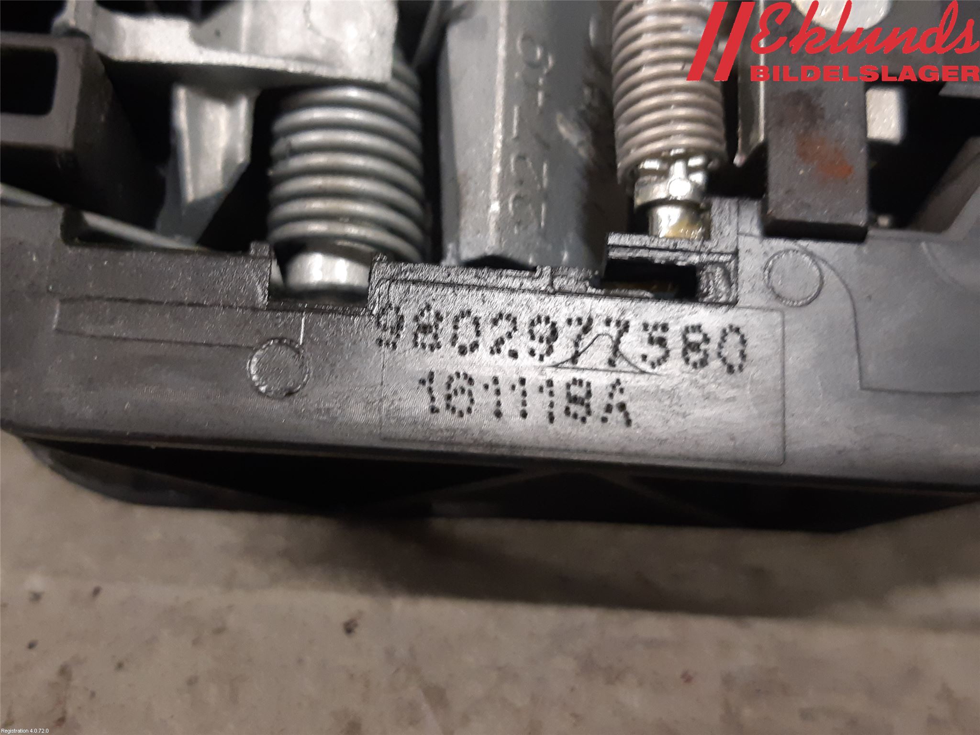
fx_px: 736
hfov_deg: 67.3
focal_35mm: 26
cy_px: 368
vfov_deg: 53.1
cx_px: 490
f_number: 1.7
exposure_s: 1/40
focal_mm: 3.93
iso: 250
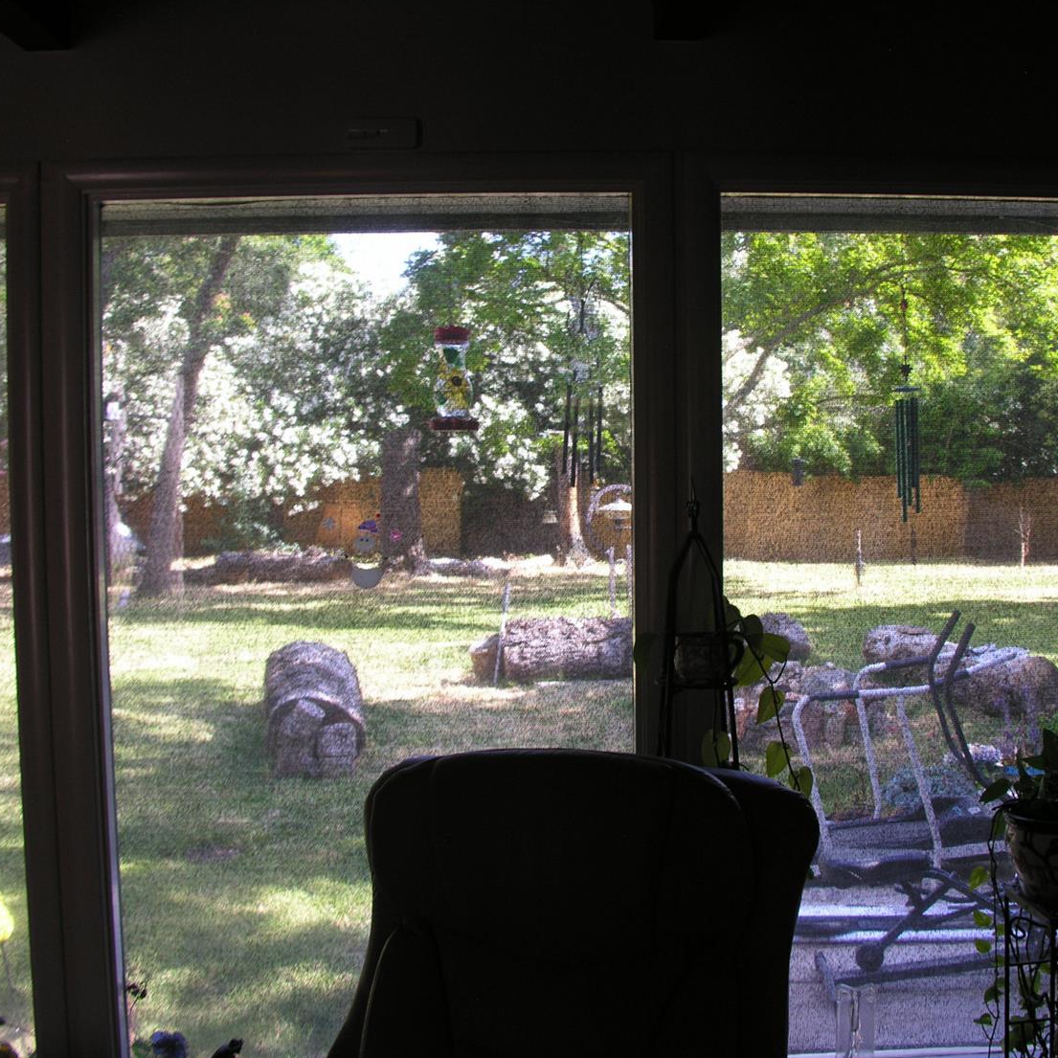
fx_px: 1452
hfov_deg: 39.9
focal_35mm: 42
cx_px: 603
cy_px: 535
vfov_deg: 40.0
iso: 50
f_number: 2.8
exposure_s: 1/34.3
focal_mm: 8.9
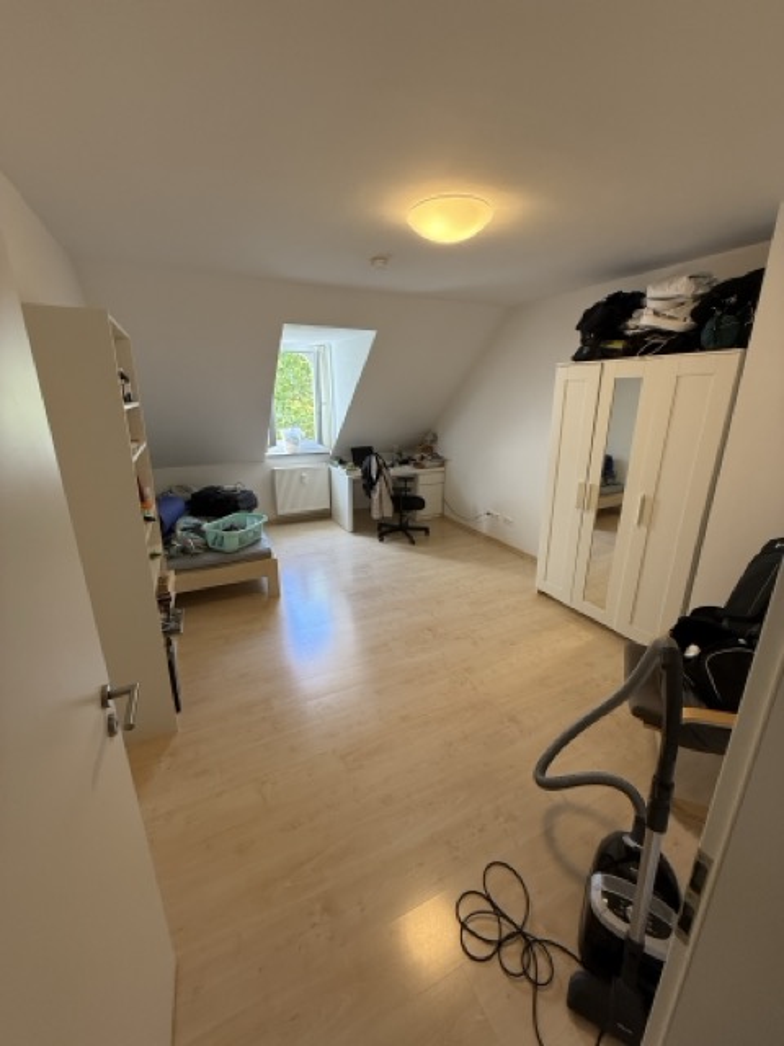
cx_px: 392
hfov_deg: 85.7
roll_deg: -0.6
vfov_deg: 102.1
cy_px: 523
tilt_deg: -16.6
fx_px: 423
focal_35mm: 14
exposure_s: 1/100
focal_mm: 2.22
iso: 200
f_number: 2.2
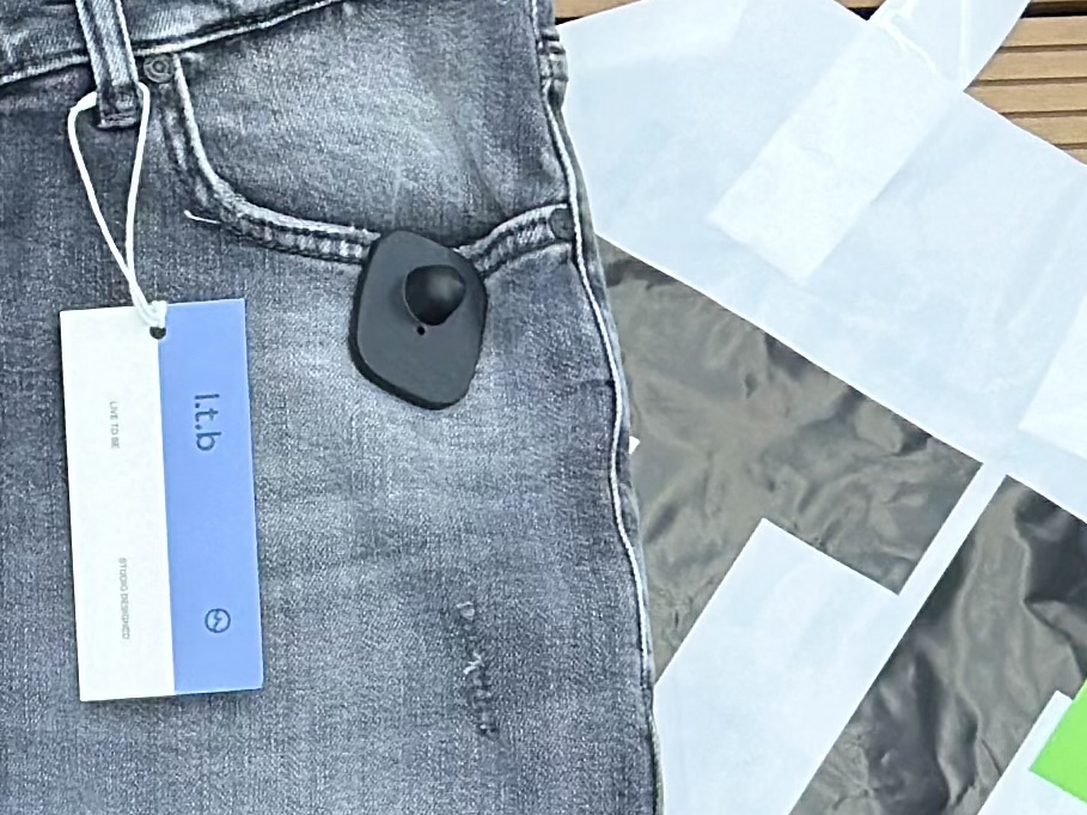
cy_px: 1212
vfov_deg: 6.9
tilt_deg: -75.6
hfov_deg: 8.9
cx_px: -804
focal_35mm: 213
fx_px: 6686
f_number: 1.78
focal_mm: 6.86
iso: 250
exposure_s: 1/60
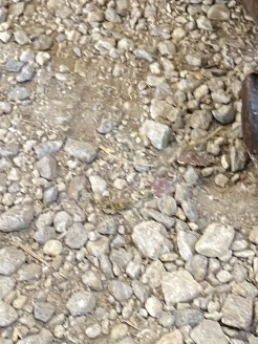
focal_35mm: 95
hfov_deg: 15.3
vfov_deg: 18.6
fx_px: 944
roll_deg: -2.9
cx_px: 254
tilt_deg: -22.1
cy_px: -149
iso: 400
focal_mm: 4.25
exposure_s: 1/60
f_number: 1.8
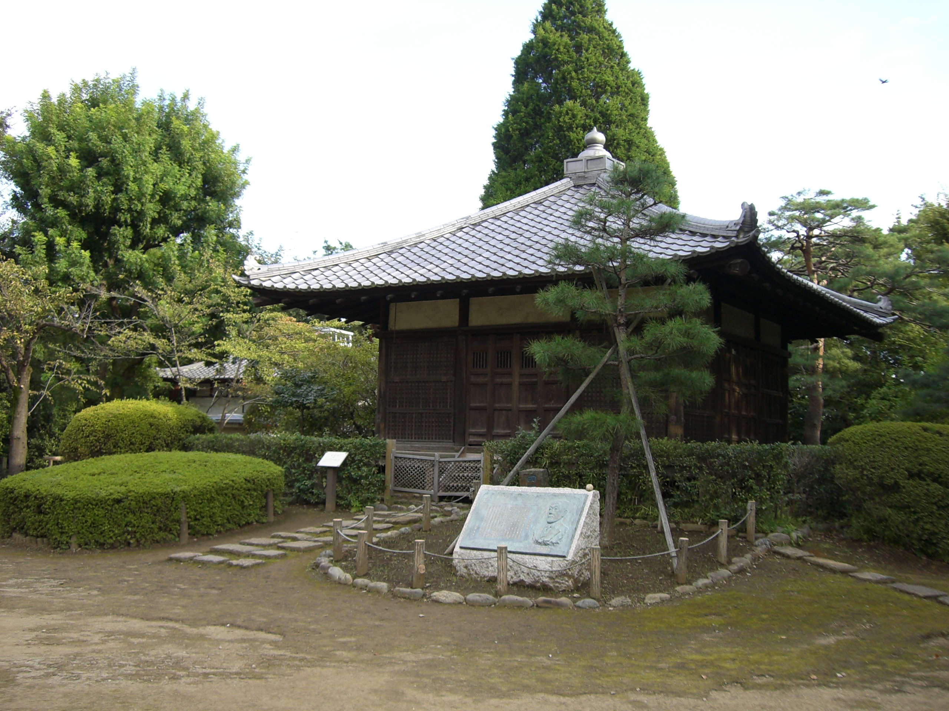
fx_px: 1042
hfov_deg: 49.0
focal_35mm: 38
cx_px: 474
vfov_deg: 37.7
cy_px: 356
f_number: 2.7
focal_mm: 6.2
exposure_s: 1/250
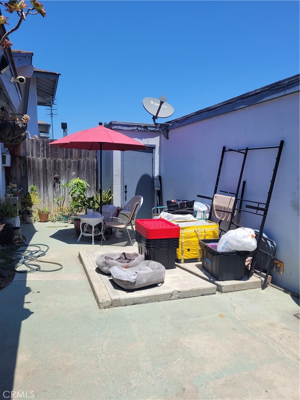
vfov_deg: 67.3
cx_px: 150
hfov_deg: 53.1
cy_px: 200
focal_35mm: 26
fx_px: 300
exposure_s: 1/2450
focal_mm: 5.4
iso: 40
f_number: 1.8
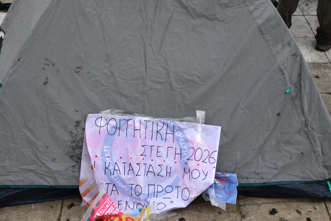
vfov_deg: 31.9
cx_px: 166
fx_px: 386
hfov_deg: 46.4
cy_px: 110
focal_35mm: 42
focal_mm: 42
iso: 4000
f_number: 9
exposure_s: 1/640
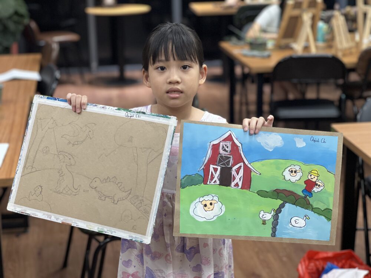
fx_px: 825
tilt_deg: -14.8
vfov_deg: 19.1
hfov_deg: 25.3
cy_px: 139
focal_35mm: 77
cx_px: 186
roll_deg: +1.5
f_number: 2.8
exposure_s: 1/50
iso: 160
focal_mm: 9
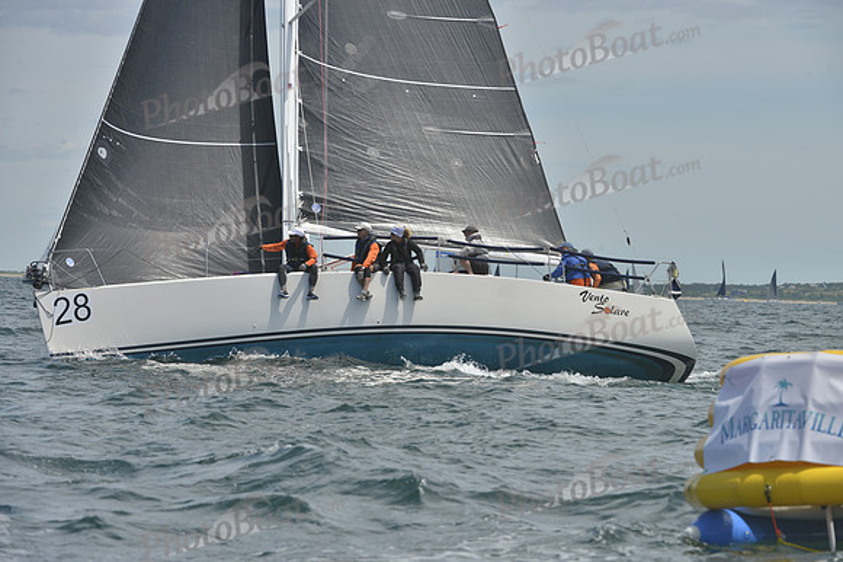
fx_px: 4684
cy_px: 281
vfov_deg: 6.9
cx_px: 422
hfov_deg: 10.3
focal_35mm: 200
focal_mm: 200
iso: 280
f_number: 10
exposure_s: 1/800
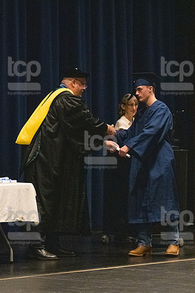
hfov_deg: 6.3
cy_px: 150
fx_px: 1758
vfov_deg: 9.5
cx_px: 101
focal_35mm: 216
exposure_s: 1/400
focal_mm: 135
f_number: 3.2
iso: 10000
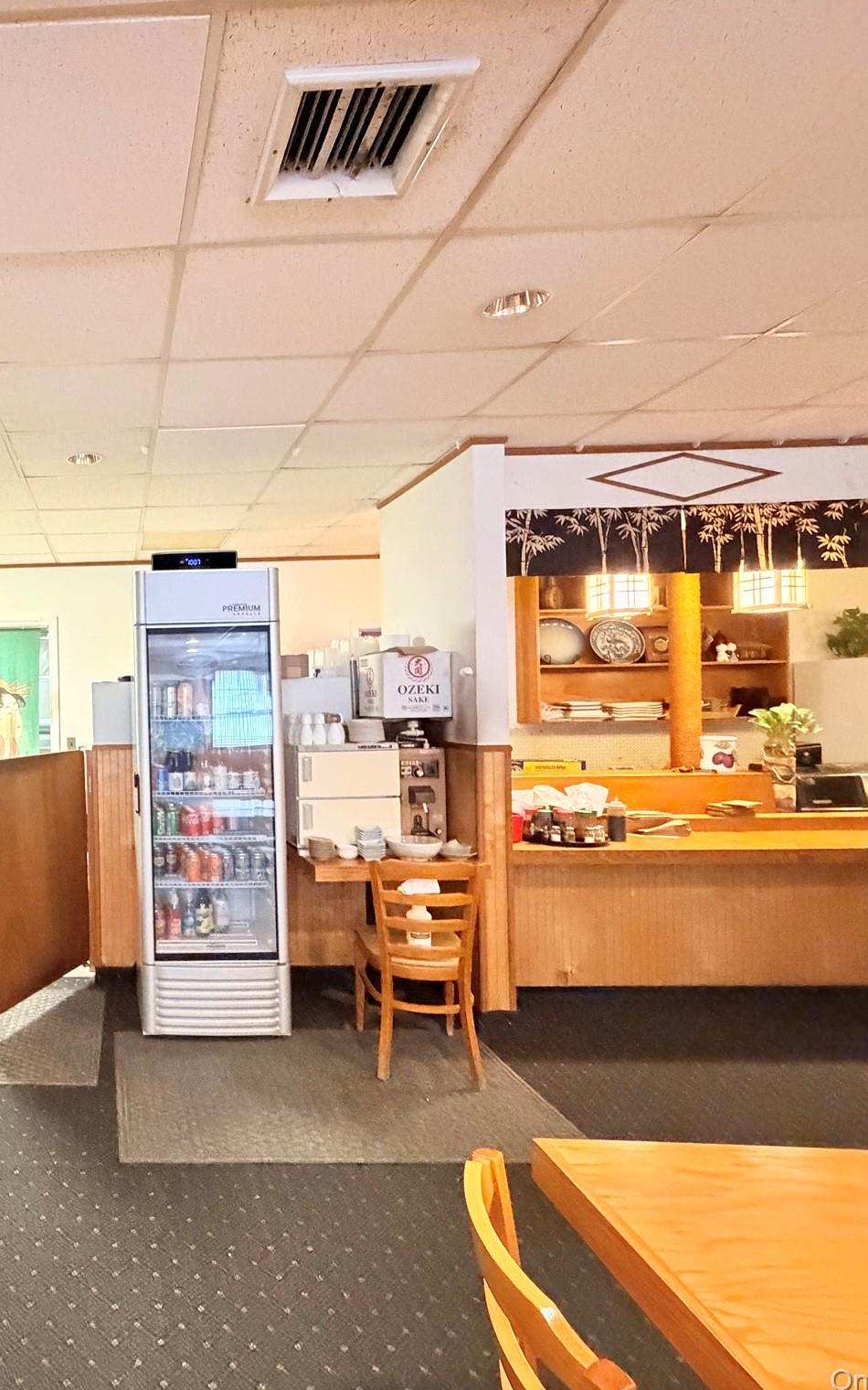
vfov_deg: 85.1
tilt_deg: -0.2
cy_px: 700
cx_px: 80
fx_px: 757
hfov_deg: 52.2
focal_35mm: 20
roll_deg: +1.8
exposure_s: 1/60
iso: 1250
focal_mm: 2.22
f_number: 2.2
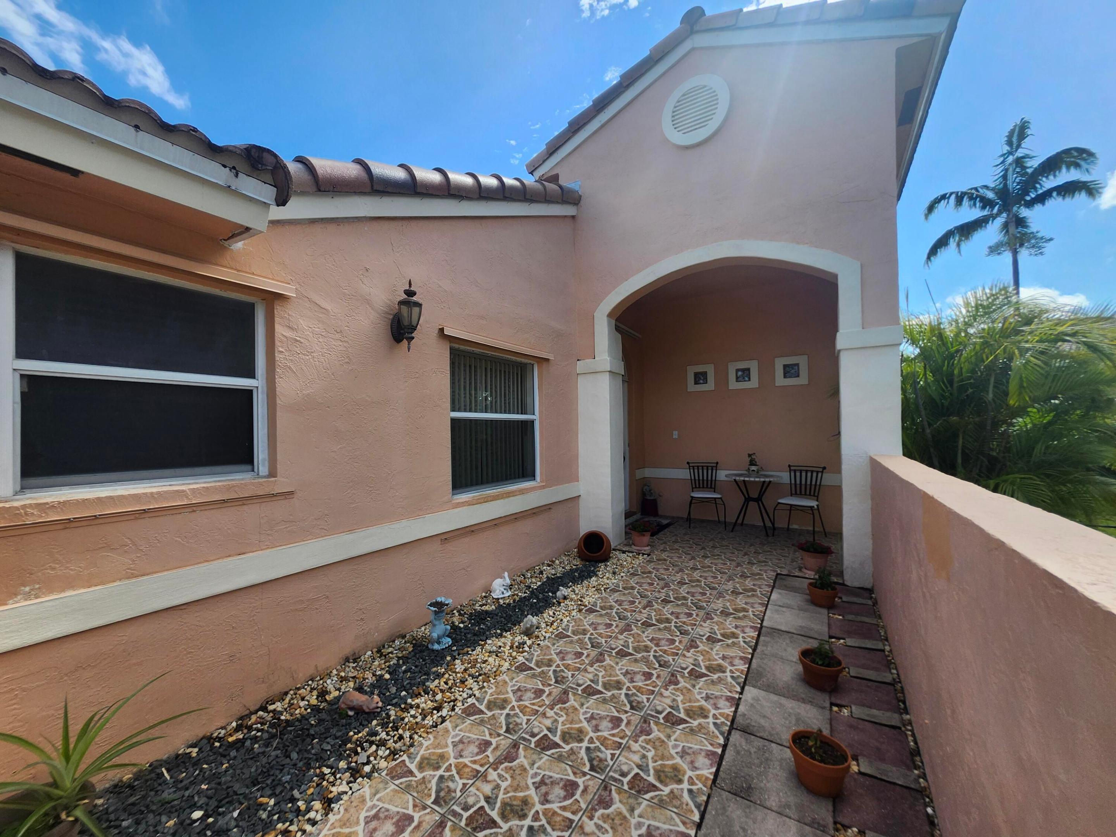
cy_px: 418
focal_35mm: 13
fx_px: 419
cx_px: 558
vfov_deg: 89.9
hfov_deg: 106.2
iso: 40
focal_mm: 1.74
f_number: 2.2
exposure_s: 1/1111
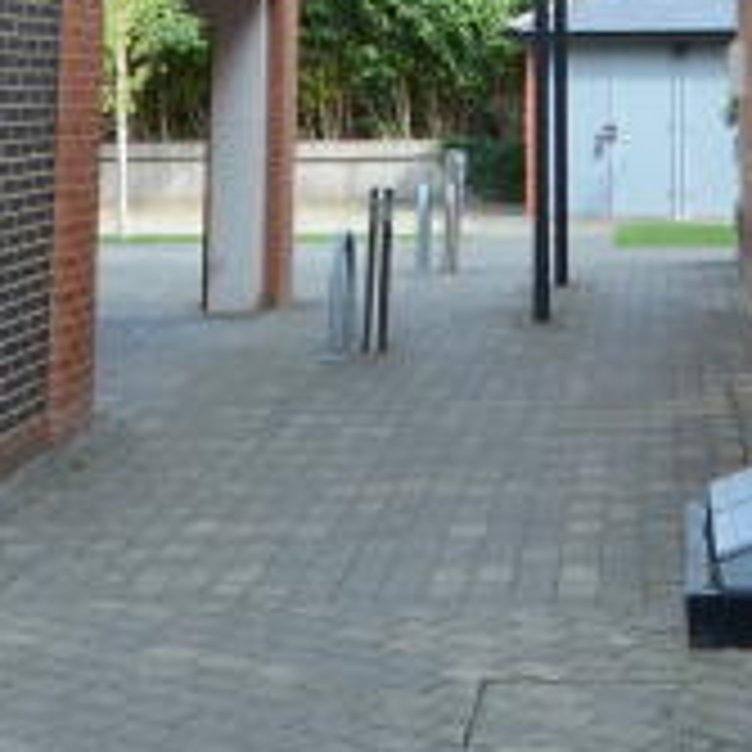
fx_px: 1917
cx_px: 486
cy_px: -295
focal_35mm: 78
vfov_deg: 19.9
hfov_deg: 22.1
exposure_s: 1/100
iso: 100
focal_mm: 10
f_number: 5
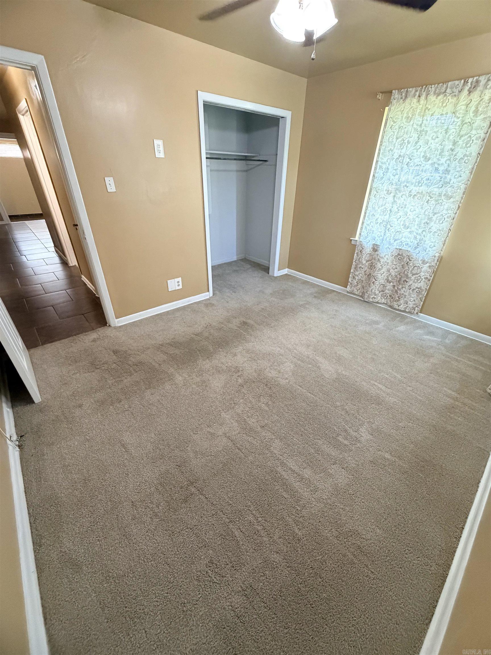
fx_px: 265
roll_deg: -1.1
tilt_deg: -30.3
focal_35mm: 14
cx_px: 246
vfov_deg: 102.1
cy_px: 328
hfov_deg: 85.7
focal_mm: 2.22
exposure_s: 1/60
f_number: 2.2
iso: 640
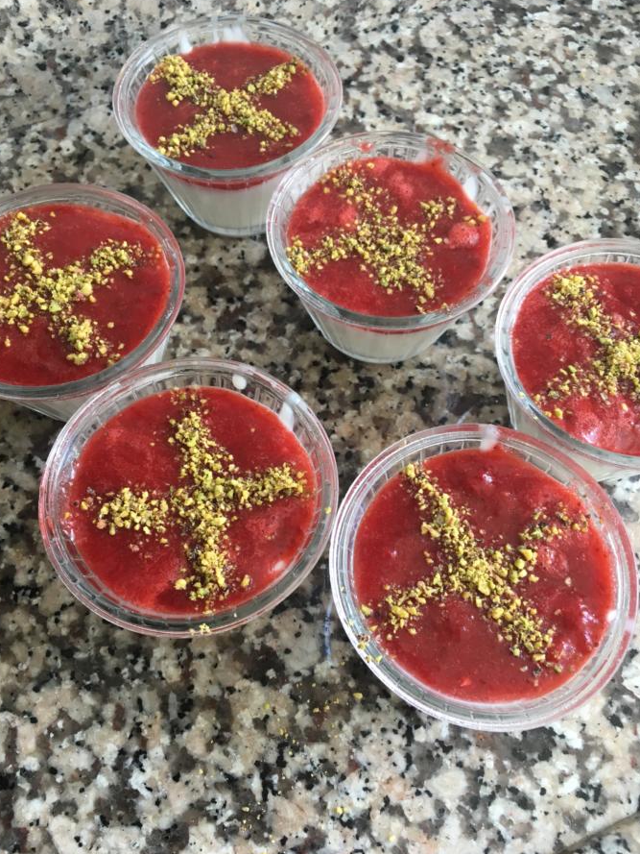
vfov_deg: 60.0
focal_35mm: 30
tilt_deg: -64.5
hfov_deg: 46.8
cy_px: 427
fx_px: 739
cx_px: 317
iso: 80
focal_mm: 4.15
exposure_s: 1/33
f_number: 2.2
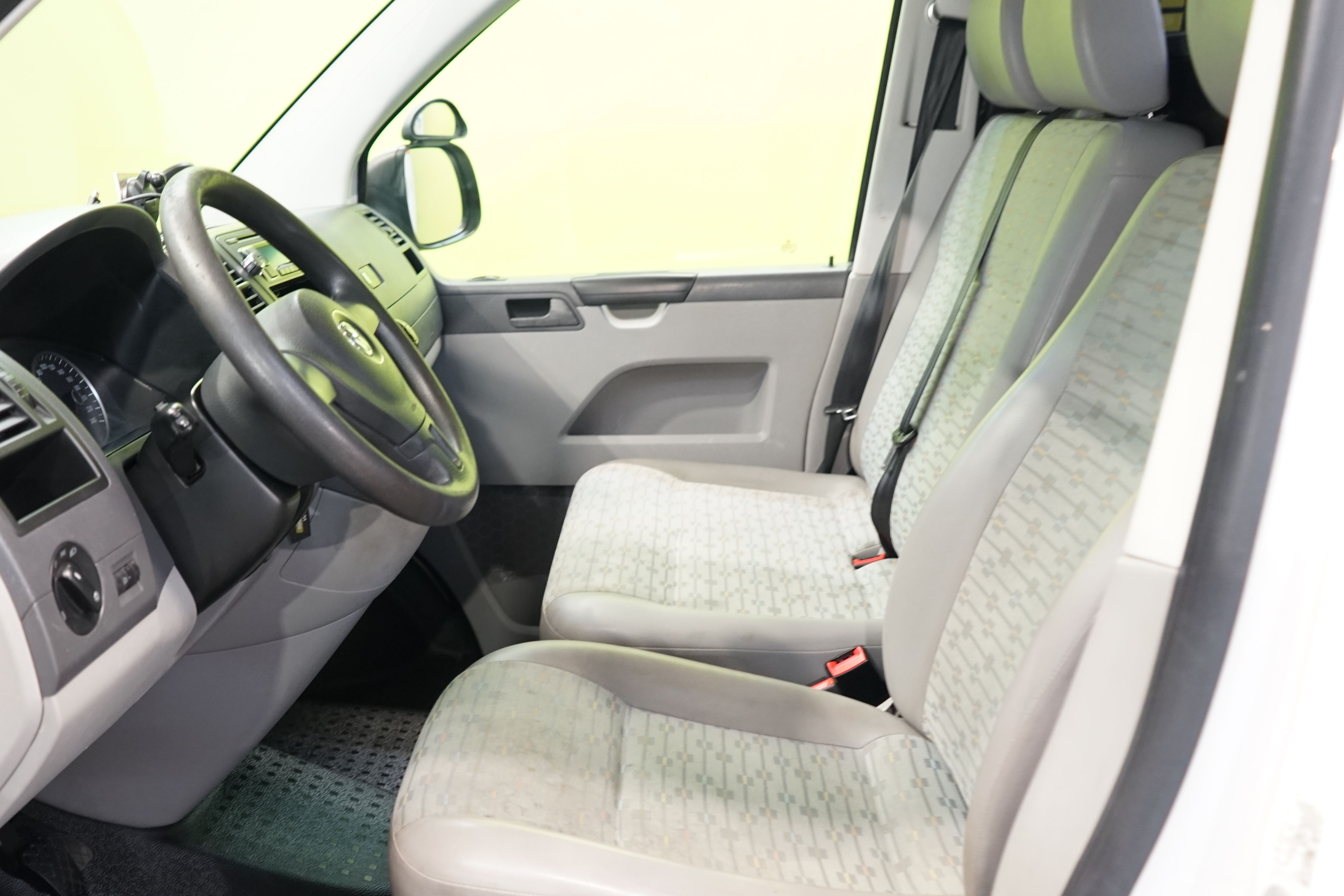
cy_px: 553
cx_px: 515
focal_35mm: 40
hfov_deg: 48.1
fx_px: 1493
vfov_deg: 33.3
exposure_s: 1/30
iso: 1250
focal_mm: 30
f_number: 4
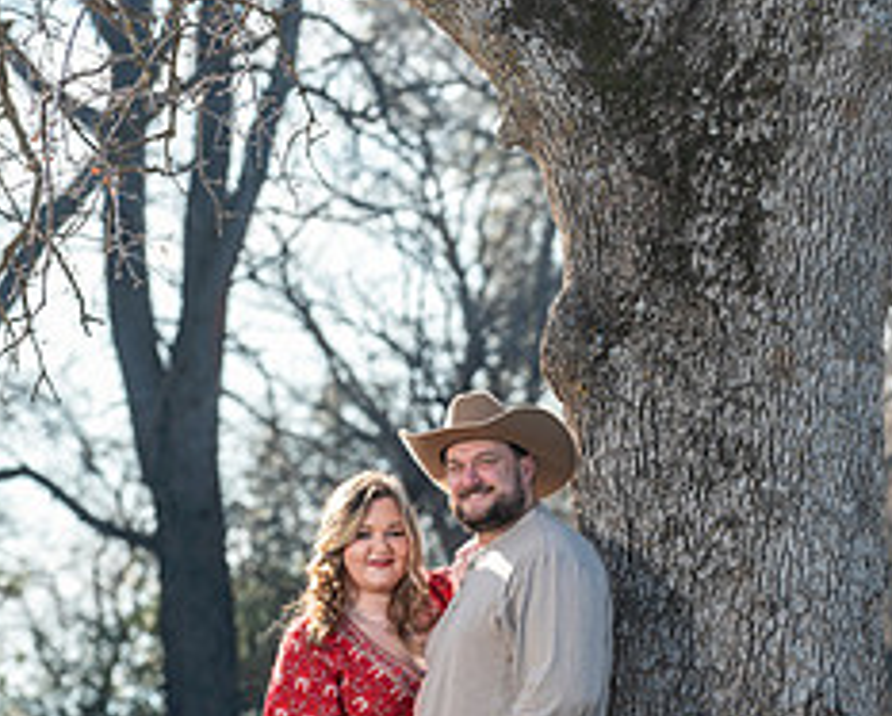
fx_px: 9569
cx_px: 513
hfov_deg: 5.3
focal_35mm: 362
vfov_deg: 4.3
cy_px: 544
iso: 160
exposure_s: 1/250
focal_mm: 200
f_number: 5.6
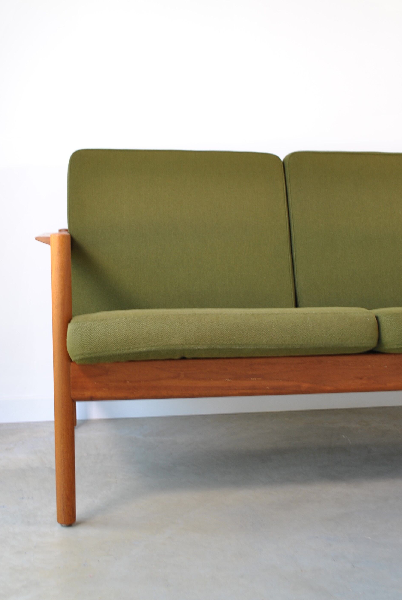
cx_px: 171
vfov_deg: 45.4
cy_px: 312
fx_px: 718
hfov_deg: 31.2
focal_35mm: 43
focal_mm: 22
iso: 100
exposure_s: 1/20
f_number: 5.6
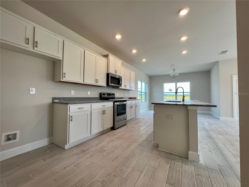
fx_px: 94
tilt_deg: +1.3
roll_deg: -1.2
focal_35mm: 13
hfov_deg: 106.2
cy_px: 94
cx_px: 124
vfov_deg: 89.9
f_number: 1.8
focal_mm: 1.57
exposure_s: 1/120
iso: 50
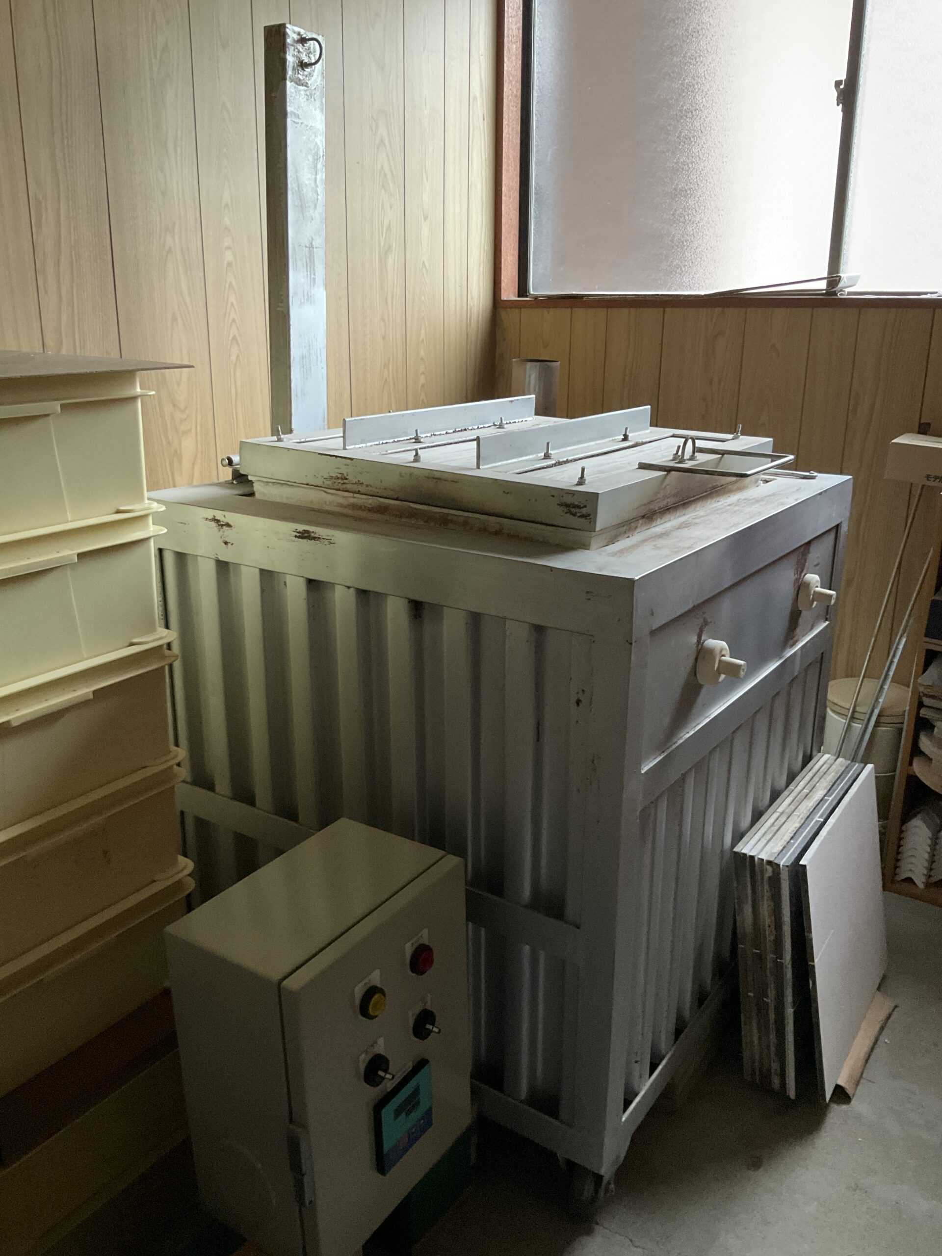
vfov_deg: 61.7
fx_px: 1052
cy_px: 628
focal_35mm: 29
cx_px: 471
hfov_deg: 48.2
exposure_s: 1/47
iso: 320
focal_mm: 3
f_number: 1.8
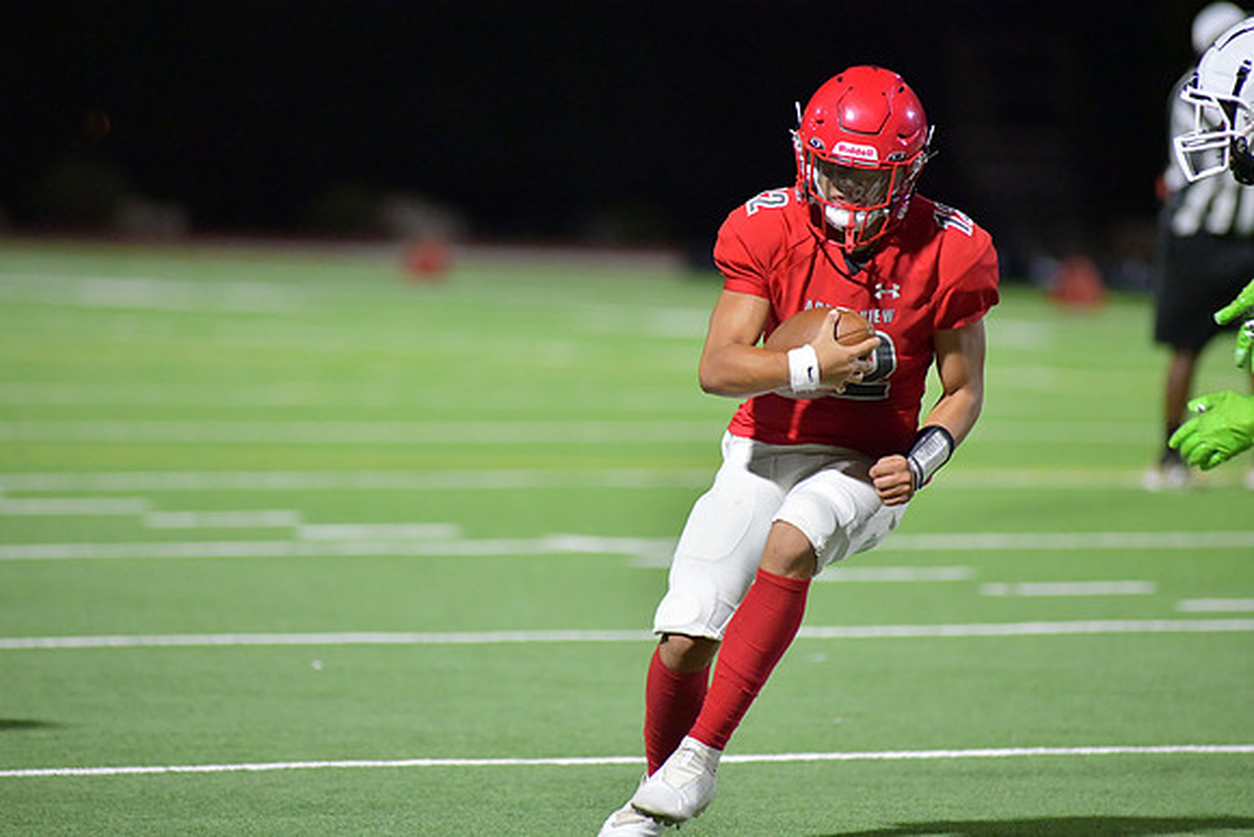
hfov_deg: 6.9
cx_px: 627
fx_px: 10452
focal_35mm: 300
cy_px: 418
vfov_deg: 4.6
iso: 9000
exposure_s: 1/1250
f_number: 4
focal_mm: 300
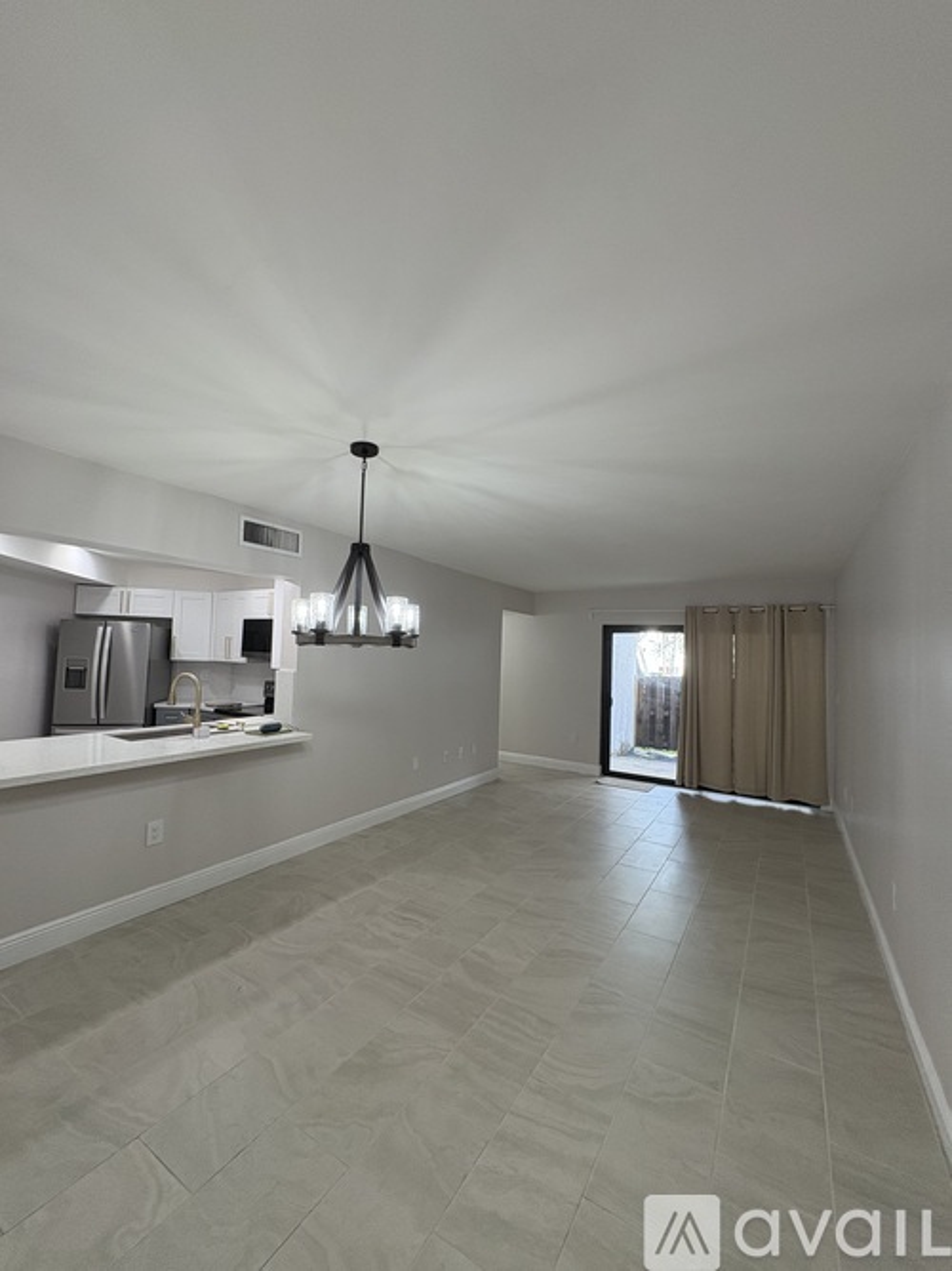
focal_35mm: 14
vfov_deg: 102.1
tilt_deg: +3.6
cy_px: 636
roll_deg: -2.2
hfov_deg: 85.7
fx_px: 514
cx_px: 476
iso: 160
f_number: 2.2
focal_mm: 2.22
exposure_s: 1/120
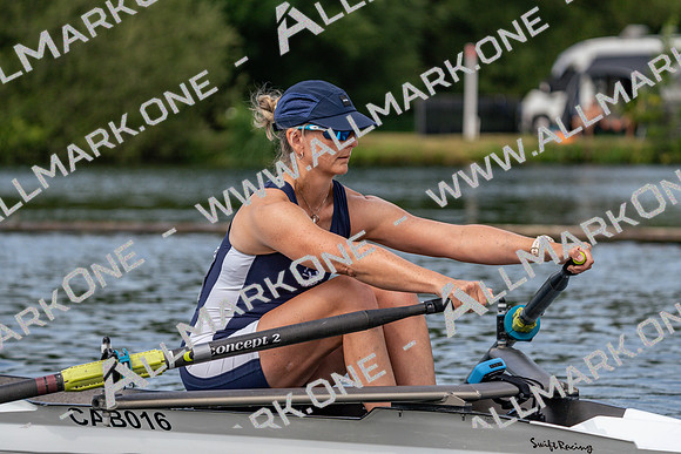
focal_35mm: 200
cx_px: 340
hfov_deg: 10.3
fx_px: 3784
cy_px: 227
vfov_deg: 6.9
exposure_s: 1/1600
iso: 400
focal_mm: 200
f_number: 5.6
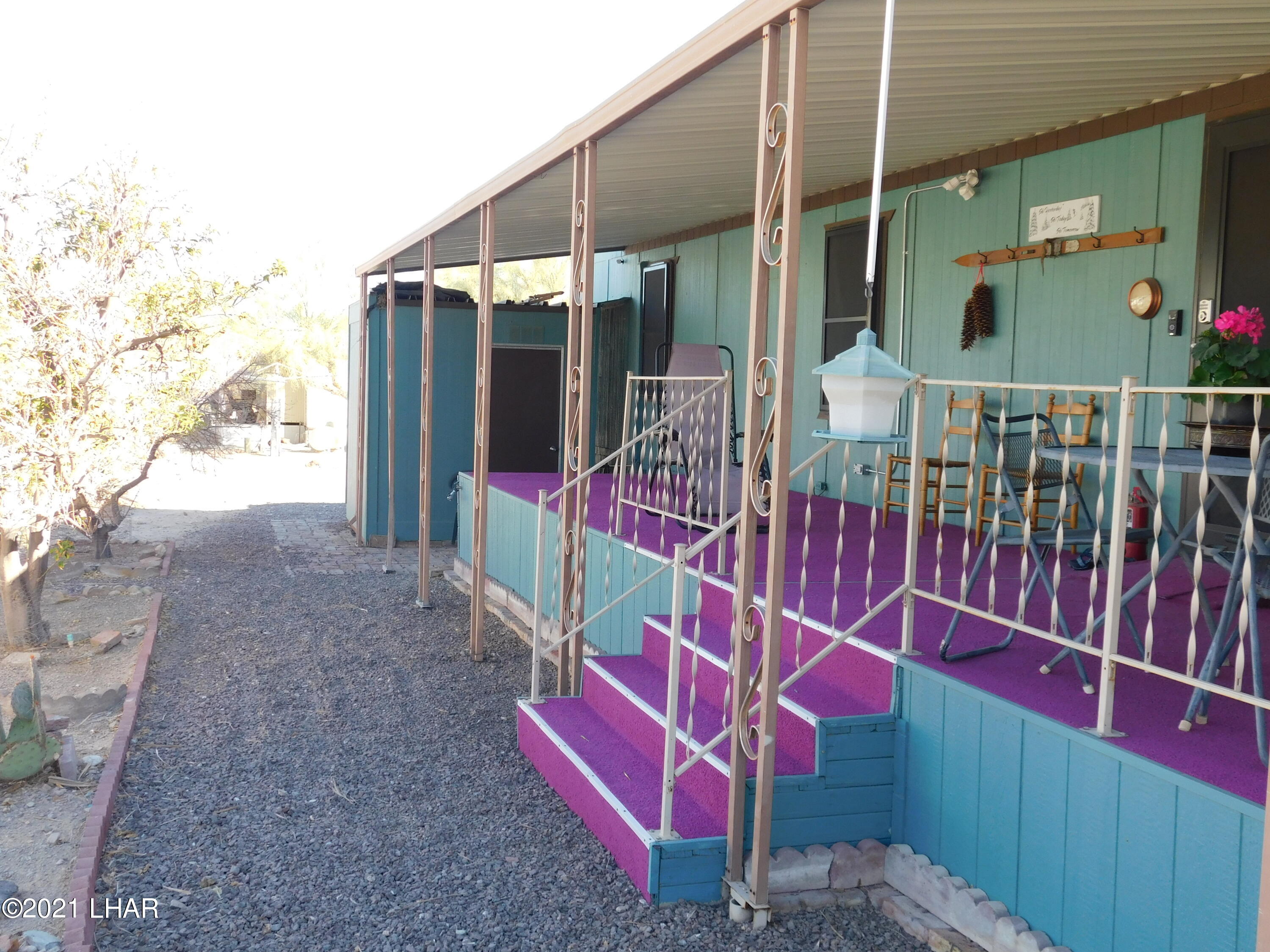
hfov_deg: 51.4
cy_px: 476
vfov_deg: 39.7
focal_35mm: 36
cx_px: 635
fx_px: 1321
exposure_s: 1/200
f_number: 3.5
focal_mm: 6.3
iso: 125
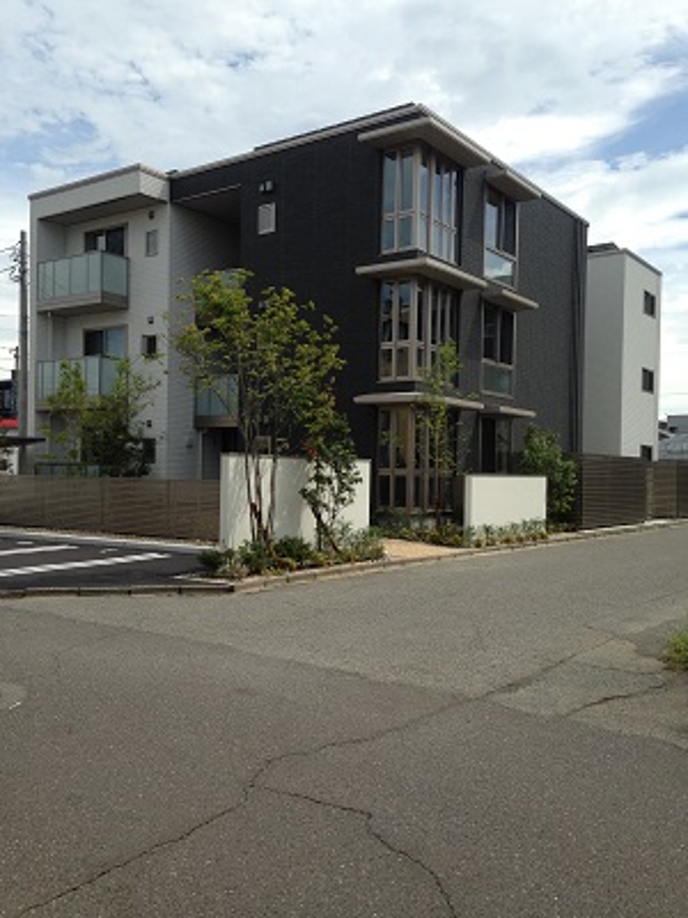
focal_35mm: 33
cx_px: 344
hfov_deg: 42.9
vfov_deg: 55.4
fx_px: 875
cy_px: 459
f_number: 2.4
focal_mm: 4.12
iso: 50
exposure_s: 1/1869
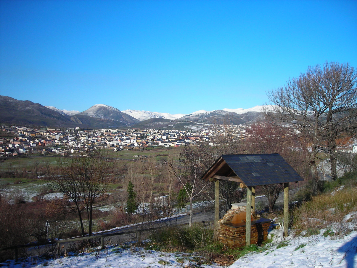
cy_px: 134
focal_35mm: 38
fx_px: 392
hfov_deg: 49.0
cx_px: 178
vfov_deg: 37.7
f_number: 6.4
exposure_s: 1/210
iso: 50
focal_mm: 6.3
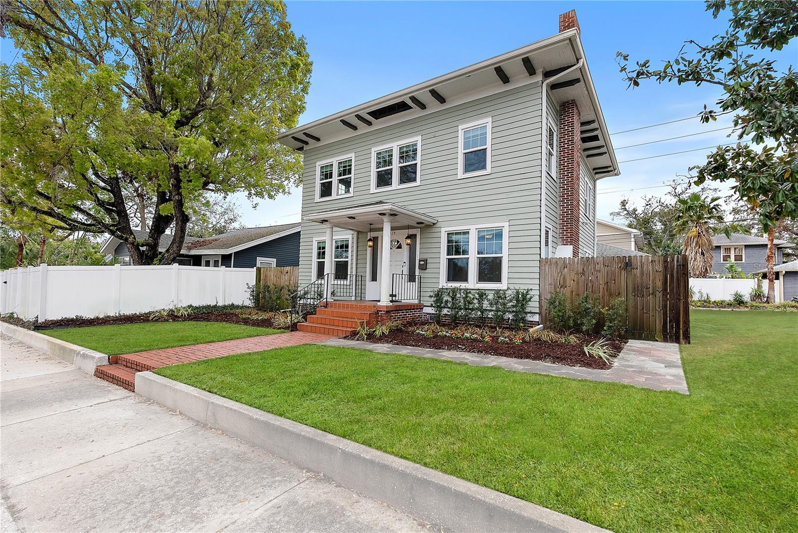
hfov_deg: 96.7
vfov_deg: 73.8
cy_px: 266
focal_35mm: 16
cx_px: 399
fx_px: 355
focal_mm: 16
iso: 1600
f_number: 4
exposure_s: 1/5000
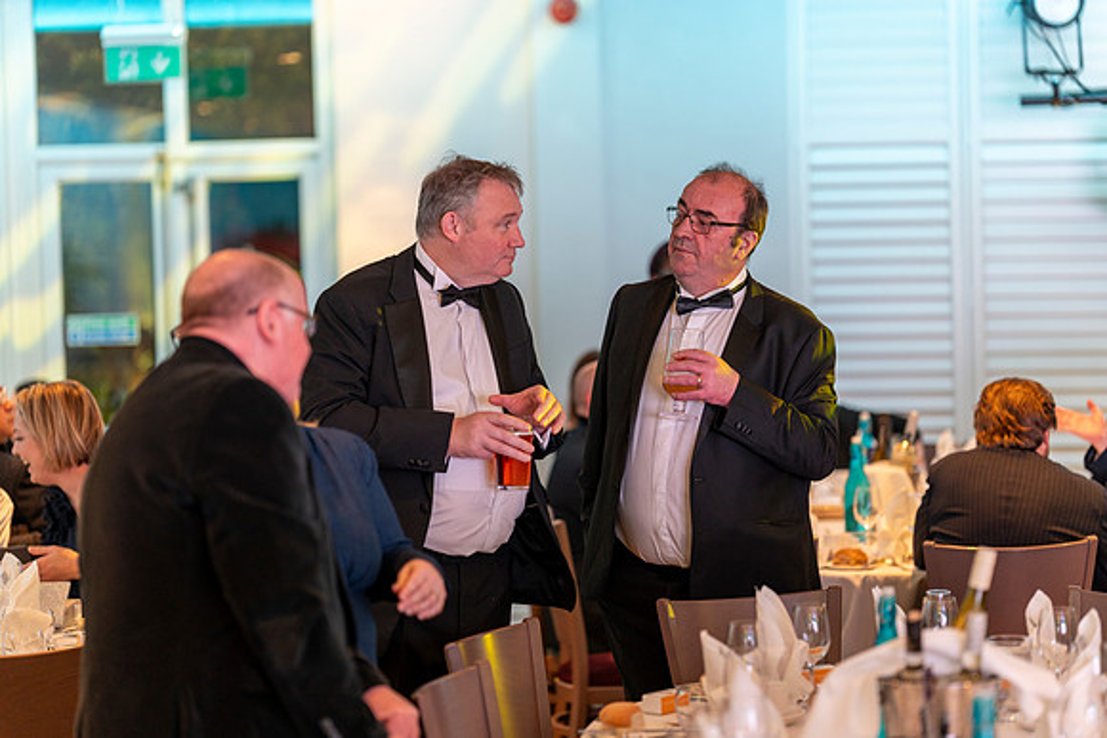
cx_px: 554
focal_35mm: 85
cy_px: 369
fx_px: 2614
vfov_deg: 16.1
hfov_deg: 23.9
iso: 500
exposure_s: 1/160
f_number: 1.6
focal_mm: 85
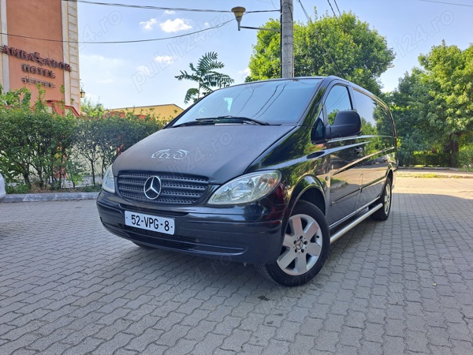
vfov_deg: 56.8
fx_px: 328
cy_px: 178
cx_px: 236
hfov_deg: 71.6
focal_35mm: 24
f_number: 1.8
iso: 50
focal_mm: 5.23
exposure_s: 1/316
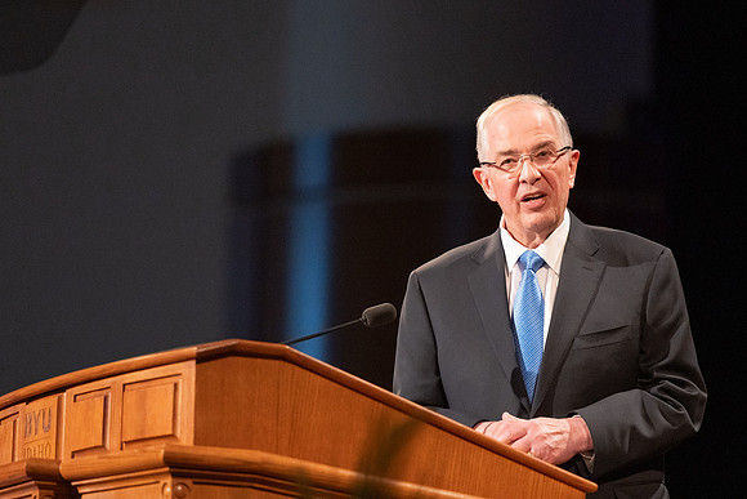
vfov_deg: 5.3
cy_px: 233
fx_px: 5382
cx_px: 340
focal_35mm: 259
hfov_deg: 7.9
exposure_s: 1/250
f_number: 3.2
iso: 2500
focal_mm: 200
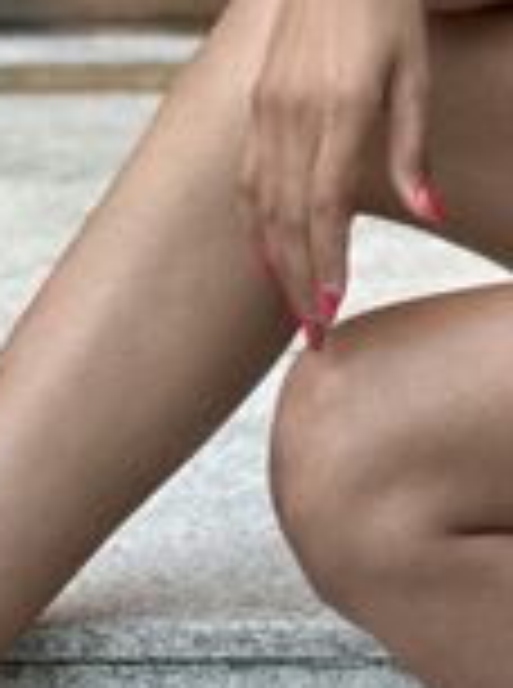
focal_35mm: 319
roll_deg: +1.1
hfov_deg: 4.6
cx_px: 936
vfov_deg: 6.1
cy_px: -387
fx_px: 6330
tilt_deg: -6.4
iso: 400
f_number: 2.8
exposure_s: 1/24
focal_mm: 9
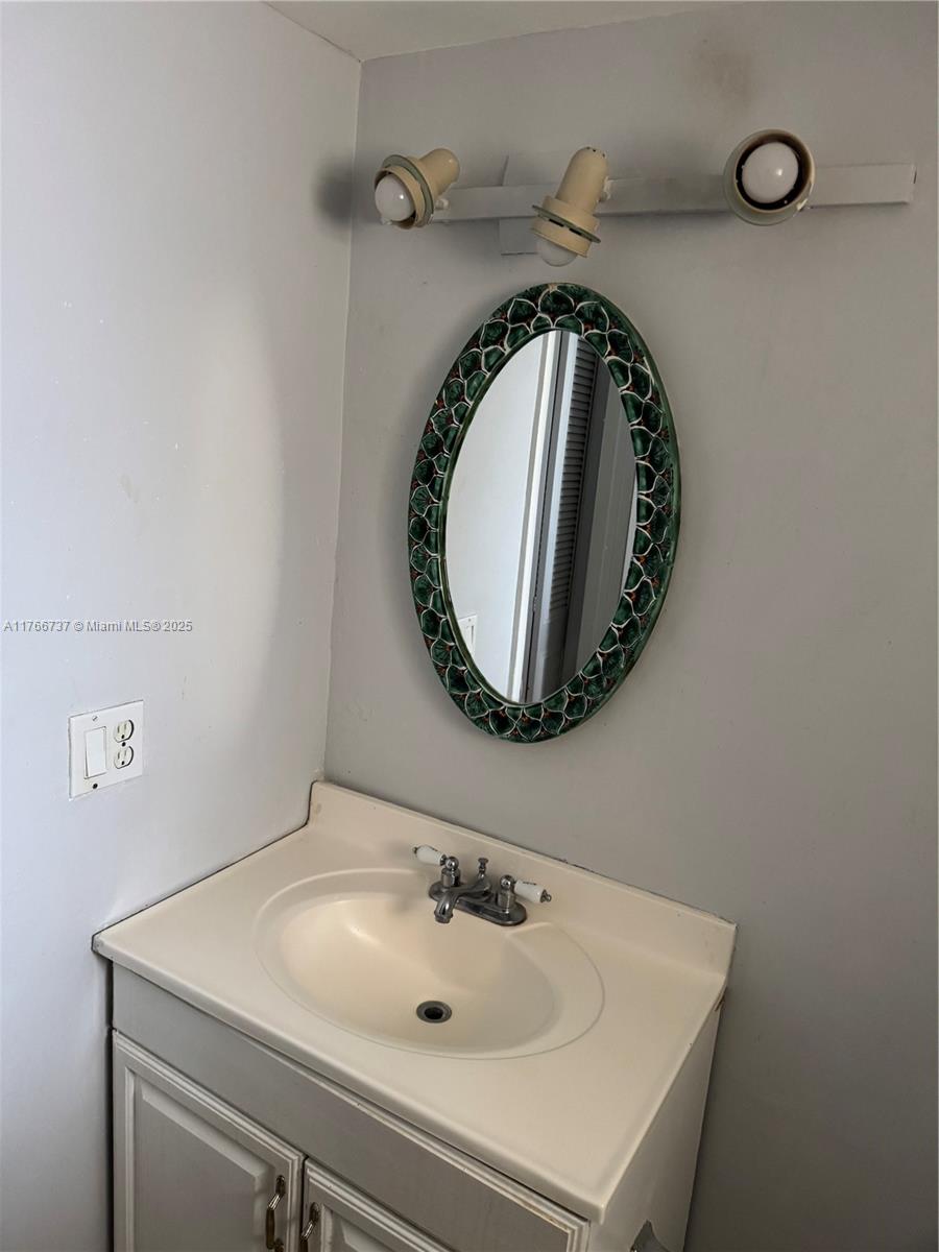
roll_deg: -5.6
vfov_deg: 71.6
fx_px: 868
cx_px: 470
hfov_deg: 56.8
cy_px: 626
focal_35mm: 24
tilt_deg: -13.2
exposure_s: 1/60
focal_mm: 6.76
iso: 500
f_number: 1.78
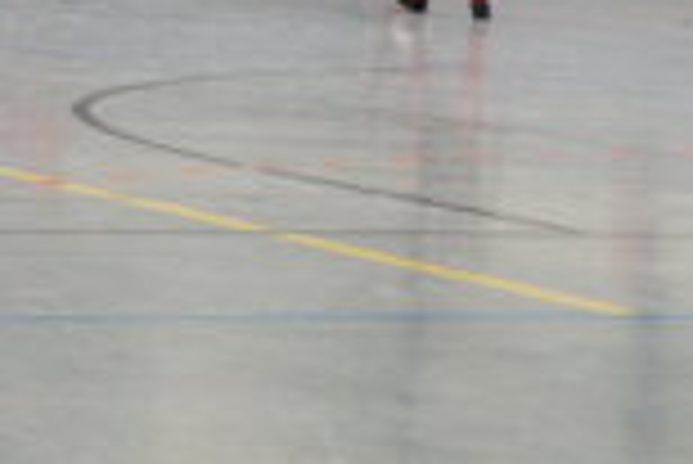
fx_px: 4129
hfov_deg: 9.6
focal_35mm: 214
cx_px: 72
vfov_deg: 6.4
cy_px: -72
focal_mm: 55
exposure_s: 1/100
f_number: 7.1
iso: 2000
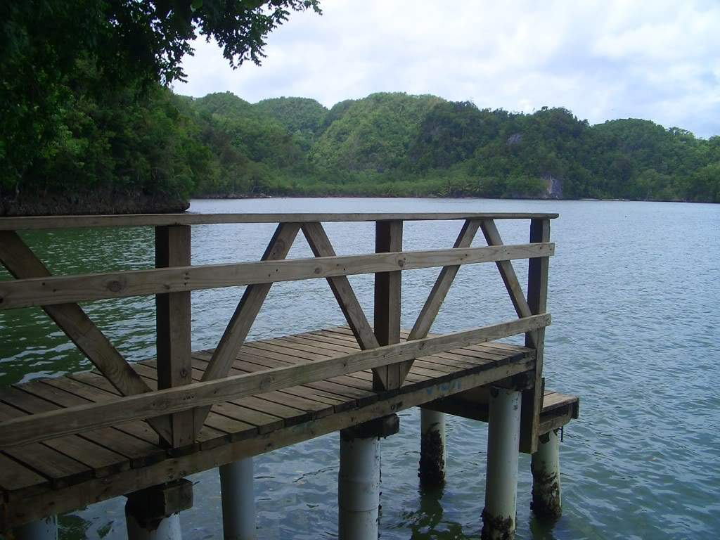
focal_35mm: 35
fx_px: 728
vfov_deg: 40.7
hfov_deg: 52.6
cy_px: 270
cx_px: 360
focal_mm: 5.8
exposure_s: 1/500
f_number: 4.3
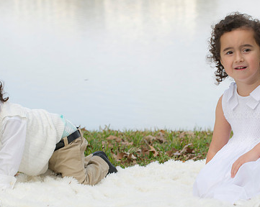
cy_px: 119
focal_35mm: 166
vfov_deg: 9.3
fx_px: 1276
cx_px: 143
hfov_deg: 11.6
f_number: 5.6
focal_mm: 110
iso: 200
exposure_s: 1/200
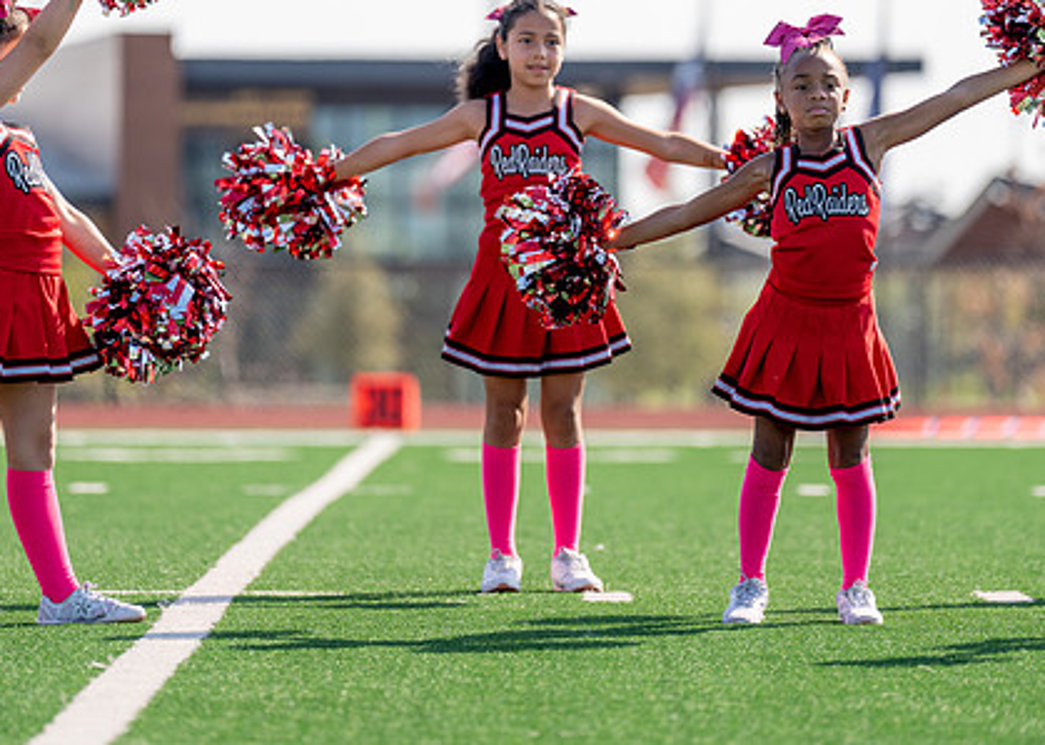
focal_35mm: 290
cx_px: 546
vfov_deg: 5.0
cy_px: 234
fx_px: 8604
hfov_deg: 7.0
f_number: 2.8
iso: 100
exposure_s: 1/1250
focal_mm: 200
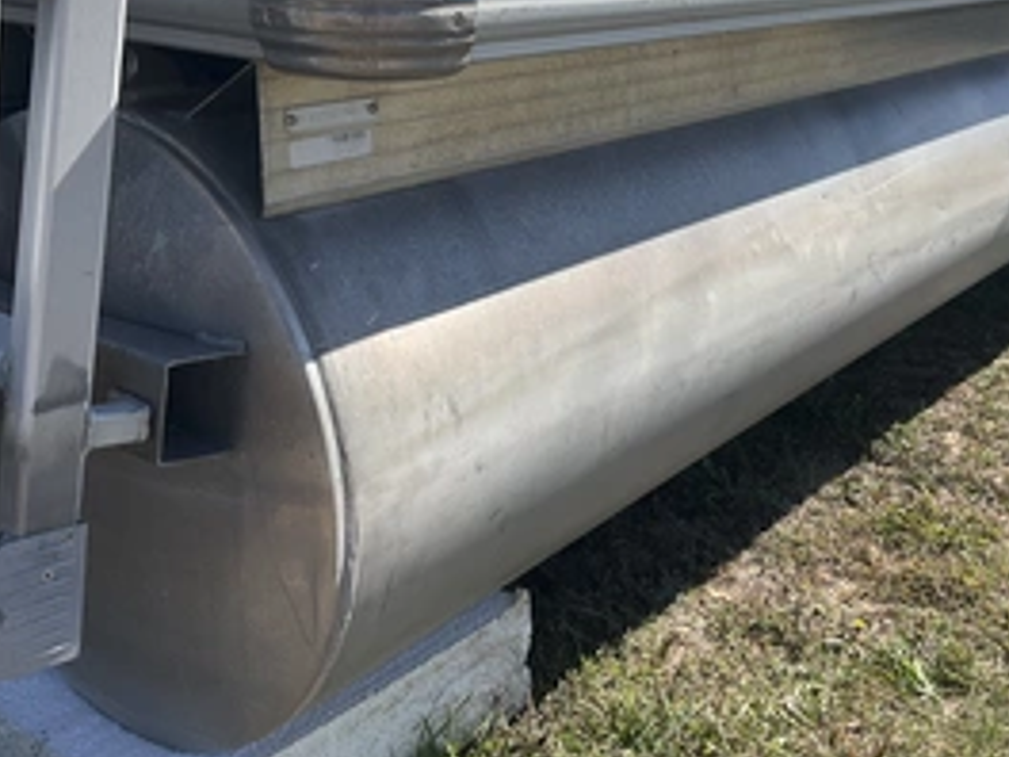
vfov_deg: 32.4
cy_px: 214
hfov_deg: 42.6
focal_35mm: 44
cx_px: 627
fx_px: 1283
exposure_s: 1/1377
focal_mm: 3
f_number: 1.8
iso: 25
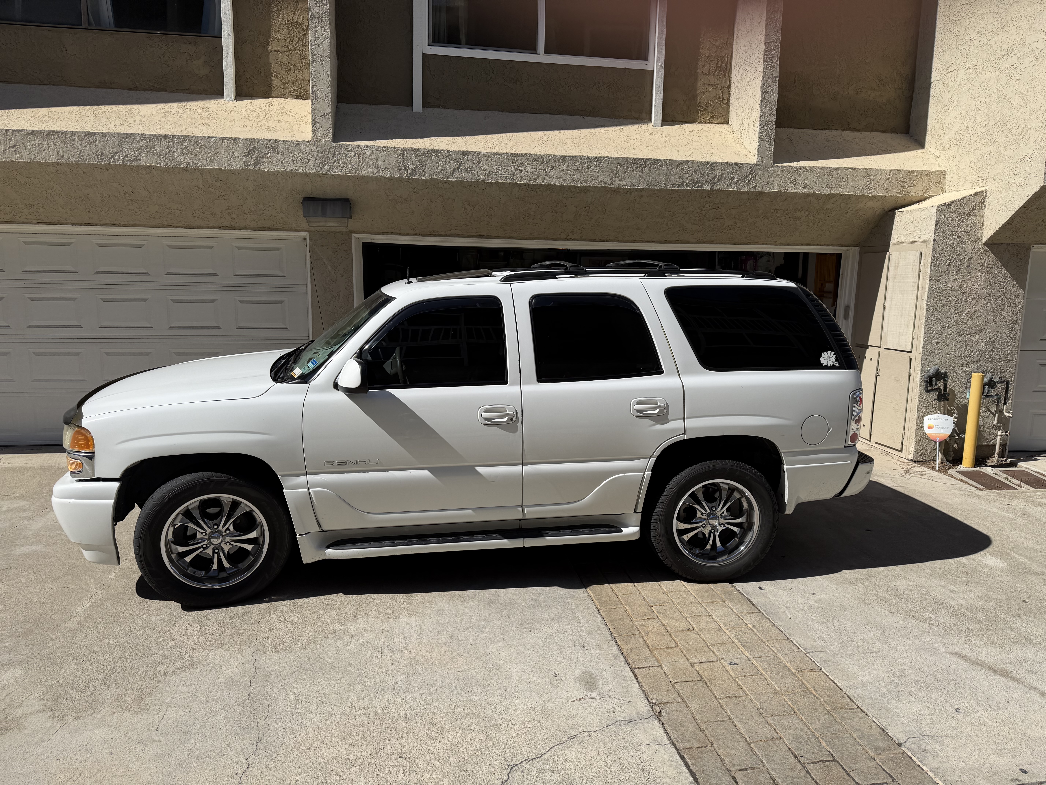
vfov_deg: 56.8
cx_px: 523
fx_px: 725
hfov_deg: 71.6
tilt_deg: -7.9
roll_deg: -1.8
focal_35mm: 24
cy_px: 392
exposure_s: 1/8130
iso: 80
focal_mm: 6.76
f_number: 1.78
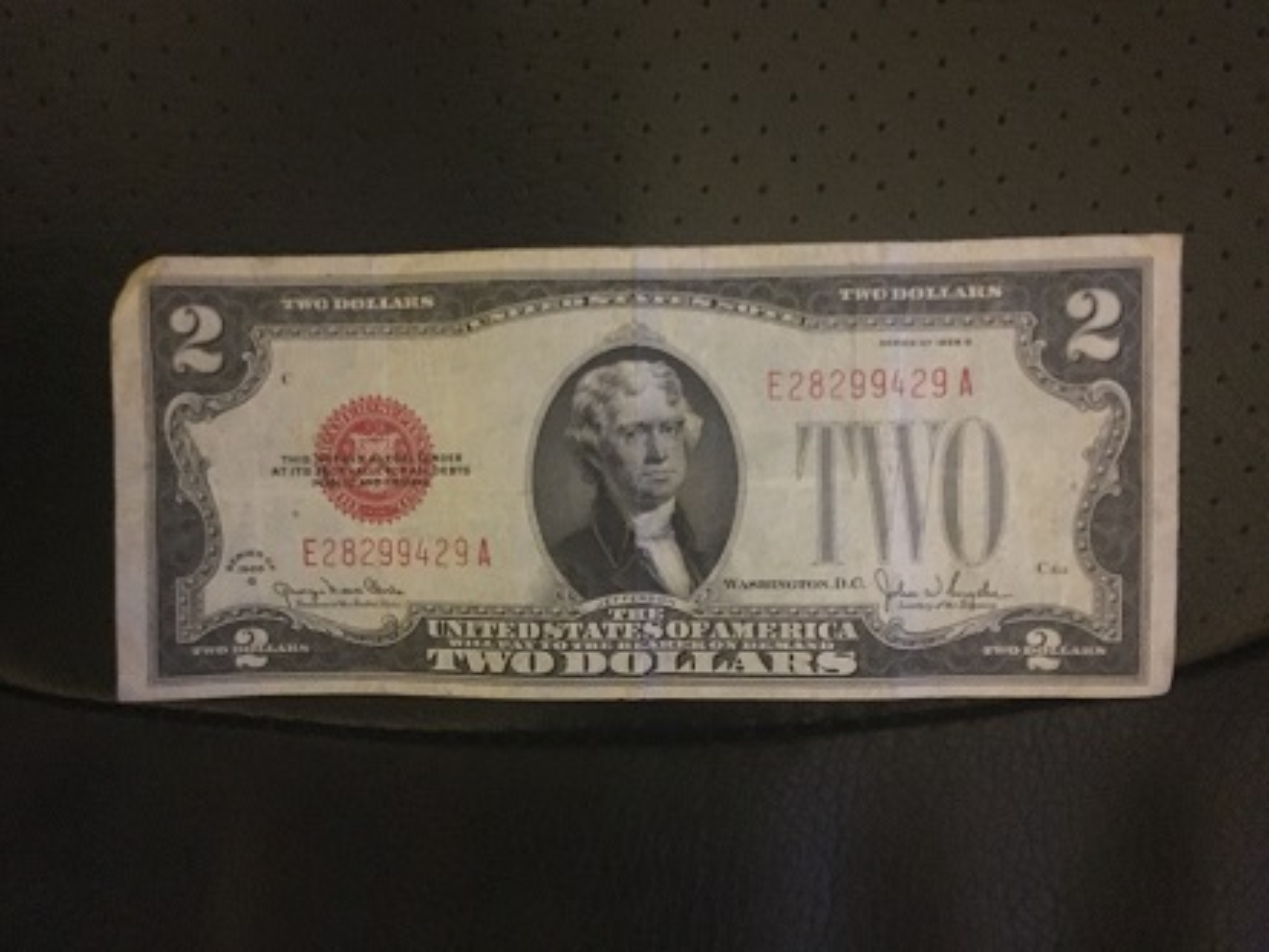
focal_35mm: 29
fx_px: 1063
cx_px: 634
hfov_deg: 61.7
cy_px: 476
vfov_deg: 48.2
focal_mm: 4.15
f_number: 2.2
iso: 1000
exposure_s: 1/15
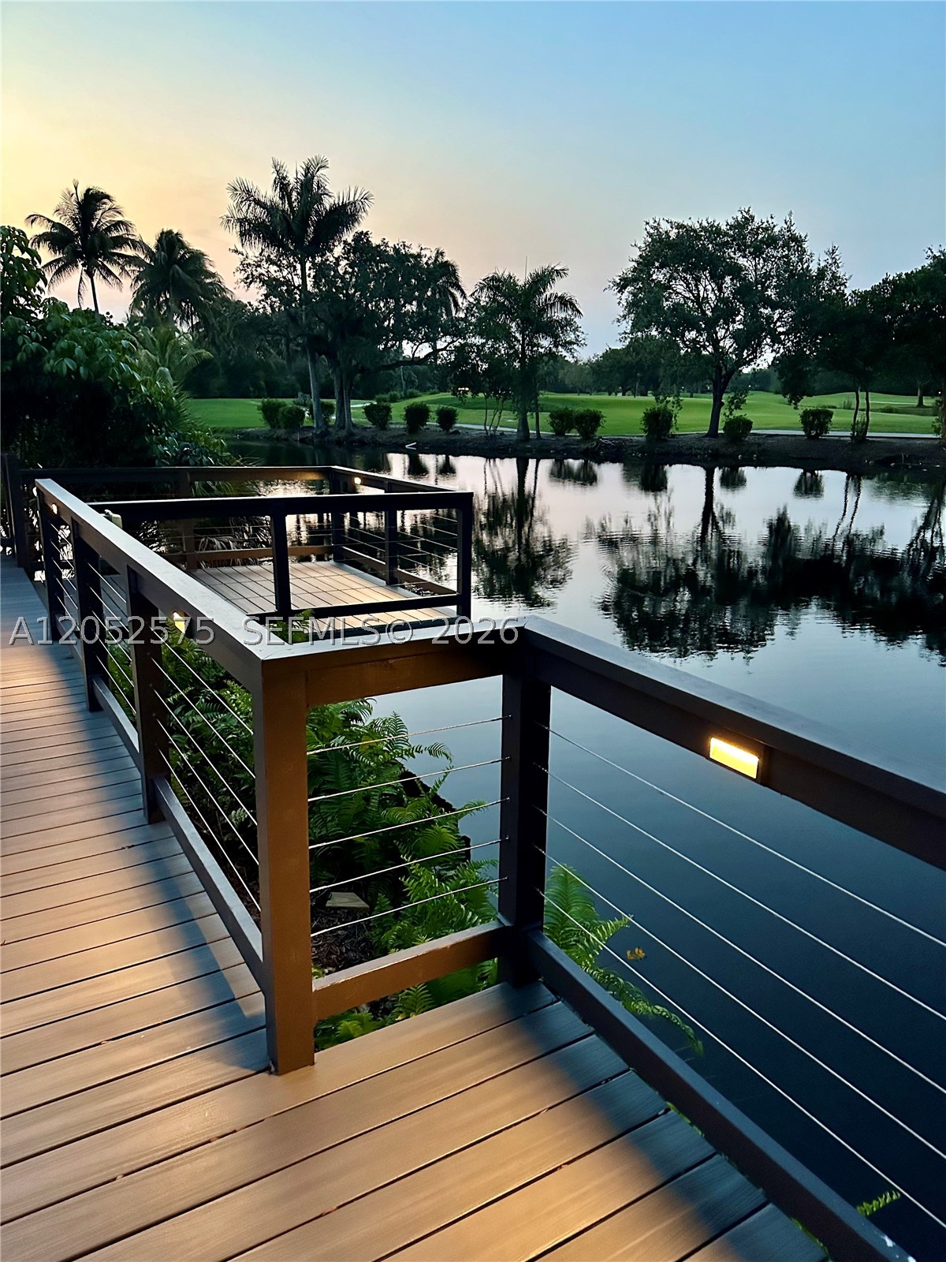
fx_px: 875
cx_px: 473
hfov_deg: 56.8
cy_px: 631
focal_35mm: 24
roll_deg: -0.5
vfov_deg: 71.6
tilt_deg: -15.5
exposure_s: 1/30
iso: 800
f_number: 1.78
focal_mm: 6.86
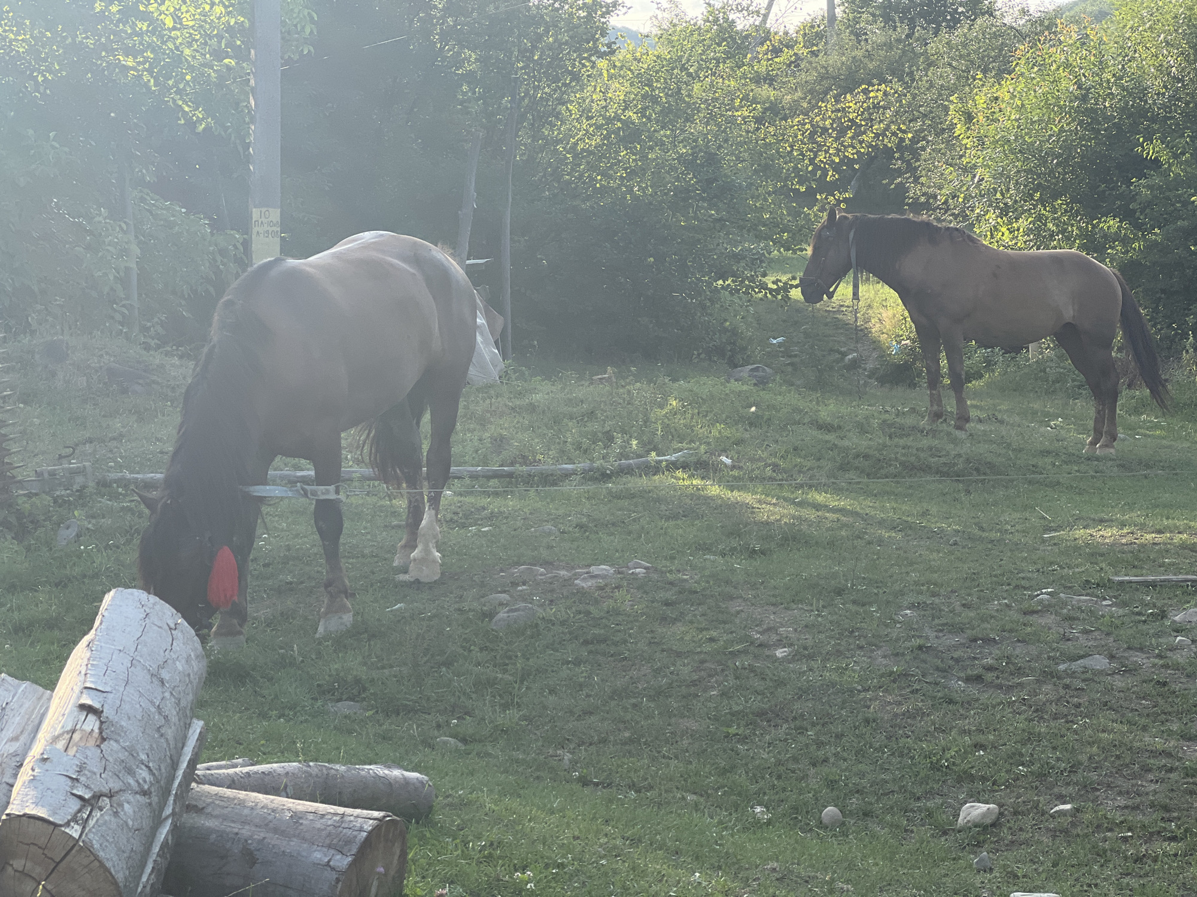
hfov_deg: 25.3
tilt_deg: -7.0
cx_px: 598
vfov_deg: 19.1
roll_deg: +1.7
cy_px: 448
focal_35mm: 77
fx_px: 2663
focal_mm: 9
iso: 32
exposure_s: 1/234
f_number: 2.8
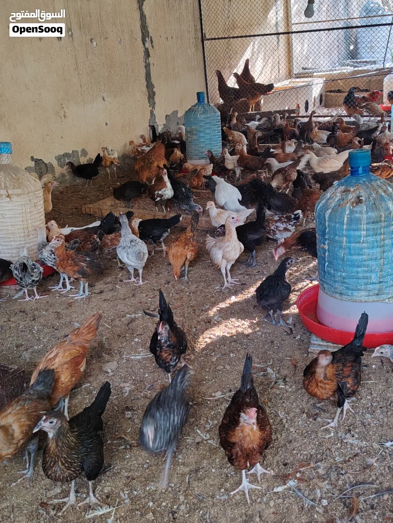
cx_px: 196
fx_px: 560
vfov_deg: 50.1
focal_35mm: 37
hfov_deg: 38.7
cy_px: 262
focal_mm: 5.25
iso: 475
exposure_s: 1/25
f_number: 1.75
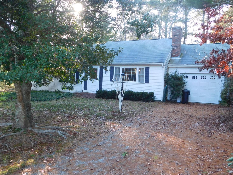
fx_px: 202
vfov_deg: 46.8
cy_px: 88
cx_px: 116
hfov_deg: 60.0
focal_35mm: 30
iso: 125
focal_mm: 5.3
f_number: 3.2
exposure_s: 1/80
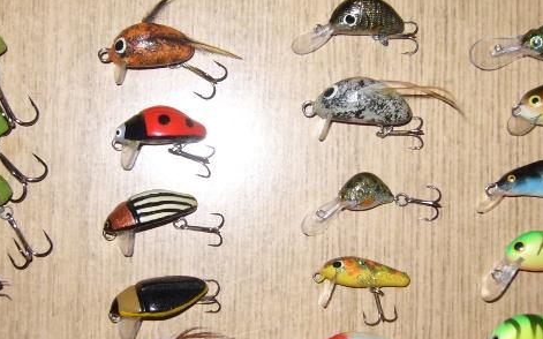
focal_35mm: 63
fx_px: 932
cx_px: 291
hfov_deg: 32.5
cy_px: 178
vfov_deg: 20.6
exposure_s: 1/60
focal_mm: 5.8
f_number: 2.8
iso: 100
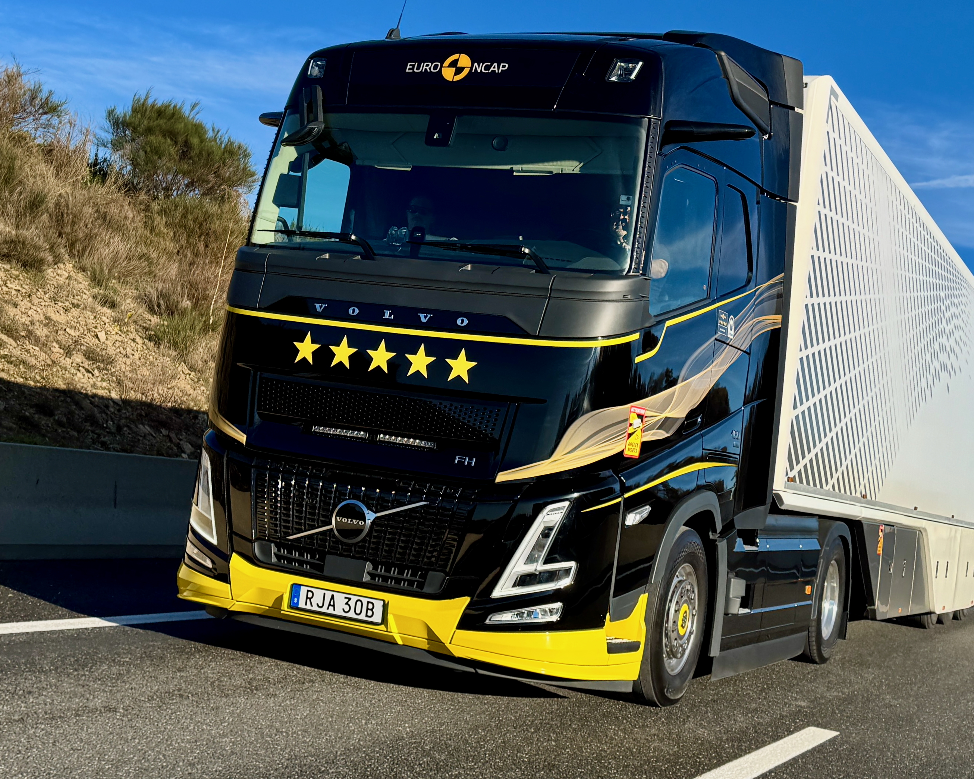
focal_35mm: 26
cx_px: 531
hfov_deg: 65.9
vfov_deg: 54.9
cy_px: 385
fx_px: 750
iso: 80
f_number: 1.78
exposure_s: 1/4310
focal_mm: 6.76
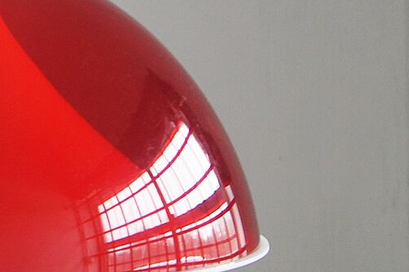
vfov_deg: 10.3
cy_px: -53
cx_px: -149
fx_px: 1488
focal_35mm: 131
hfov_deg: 14.8
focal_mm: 22
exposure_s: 1/15
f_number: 5.6
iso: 400
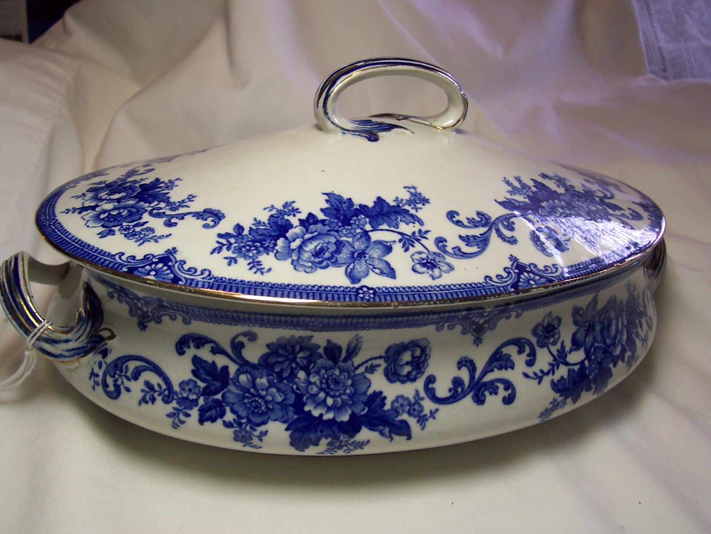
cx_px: 356
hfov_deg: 50.1
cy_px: 267
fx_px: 760
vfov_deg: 38.7
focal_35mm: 37
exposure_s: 1/60
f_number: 2.8
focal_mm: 5.6
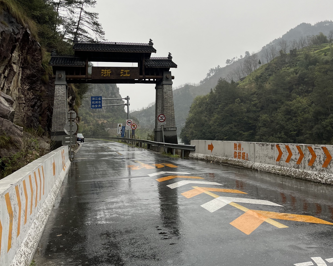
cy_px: 71
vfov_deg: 42.2
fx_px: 335
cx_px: 167
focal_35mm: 34
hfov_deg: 52.9
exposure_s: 1/147
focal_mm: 5.1
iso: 32
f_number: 1.6
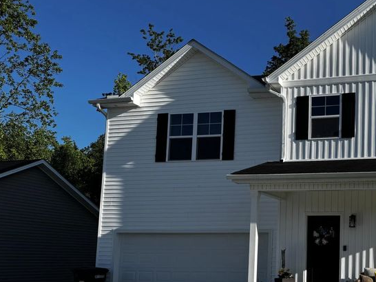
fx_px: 489
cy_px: 202
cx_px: 338
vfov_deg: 31.8
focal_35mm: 45
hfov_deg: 39.1
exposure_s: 1/3413
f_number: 1.78
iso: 80
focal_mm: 6.76
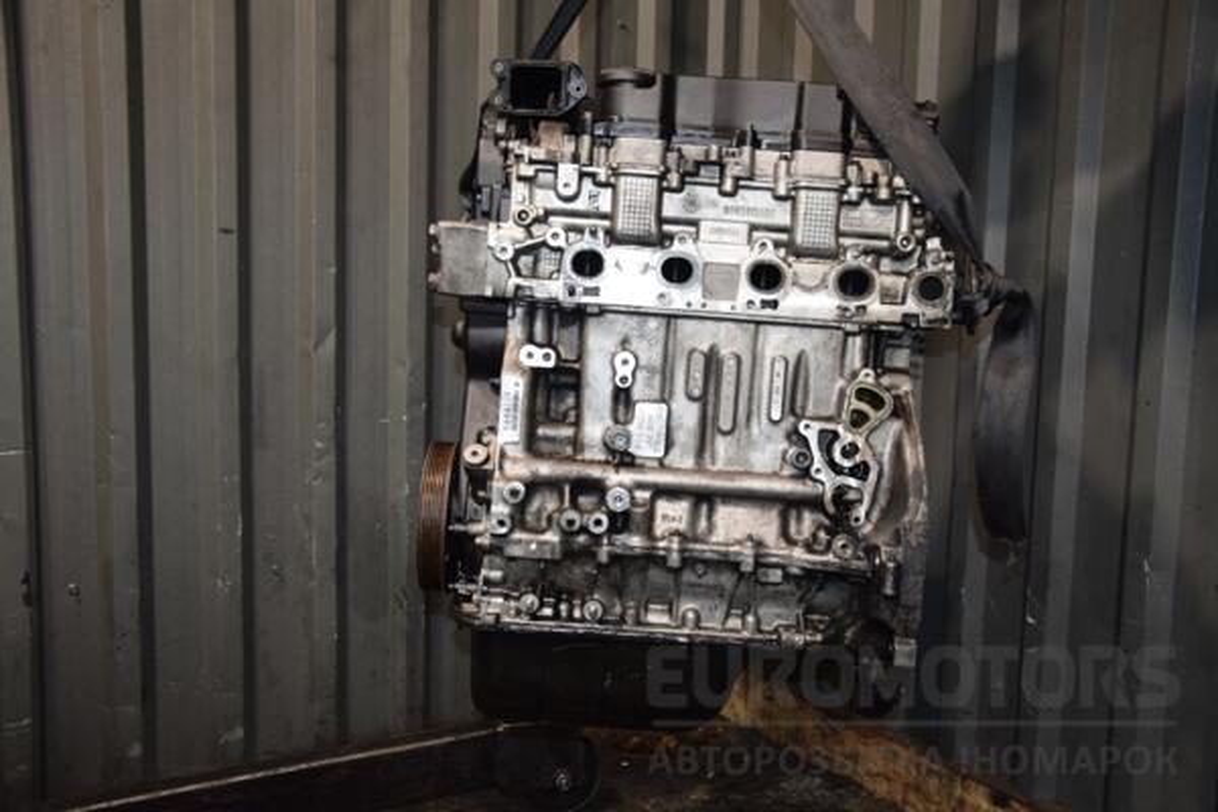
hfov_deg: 53.1
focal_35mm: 36
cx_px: 609
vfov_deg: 36.9
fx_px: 1218
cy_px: 406
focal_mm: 24
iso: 800
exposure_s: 1/60
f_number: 5
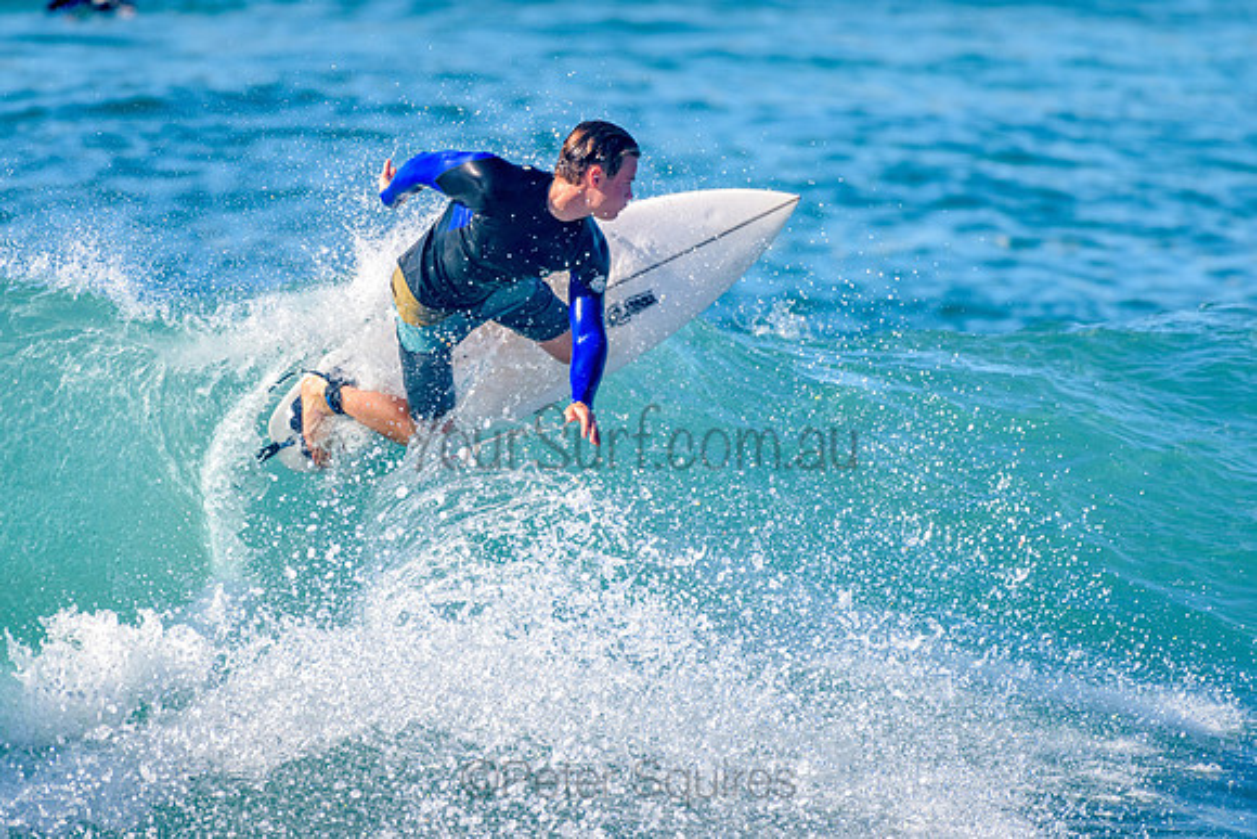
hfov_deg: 3.4
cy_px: 351
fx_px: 21401
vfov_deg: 2.2
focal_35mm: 613
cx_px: 555
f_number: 5.6
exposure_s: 1/2000
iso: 320
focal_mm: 500
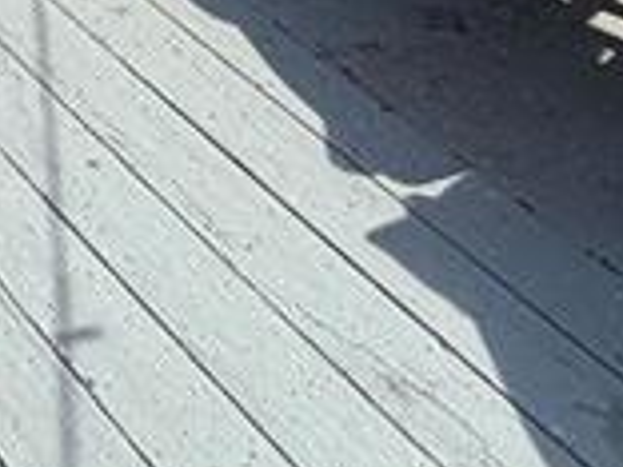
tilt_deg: +3.6
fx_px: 1656
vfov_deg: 10.4
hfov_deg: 19.6
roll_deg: +0.5
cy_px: -1006
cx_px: -196
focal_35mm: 92
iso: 20
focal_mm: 2.22
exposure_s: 1/830
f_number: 2.2
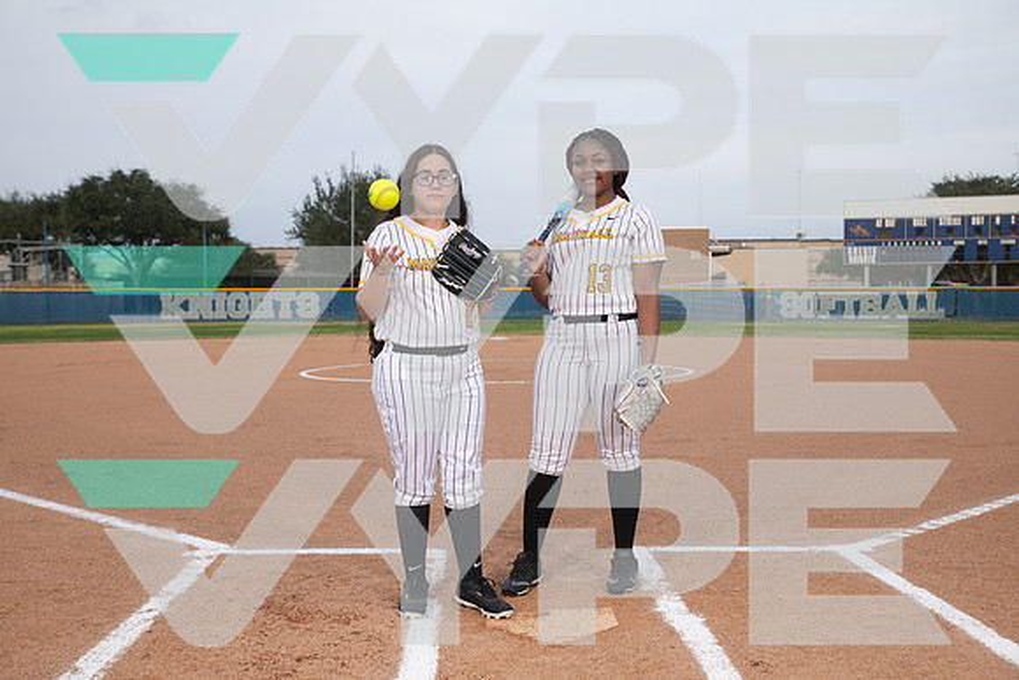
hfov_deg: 44.5
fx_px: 1246
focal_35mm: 44
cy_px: 340
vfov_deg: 30.5
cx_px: 510
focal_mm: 44
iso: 200
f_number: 6.3
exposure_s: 1/400
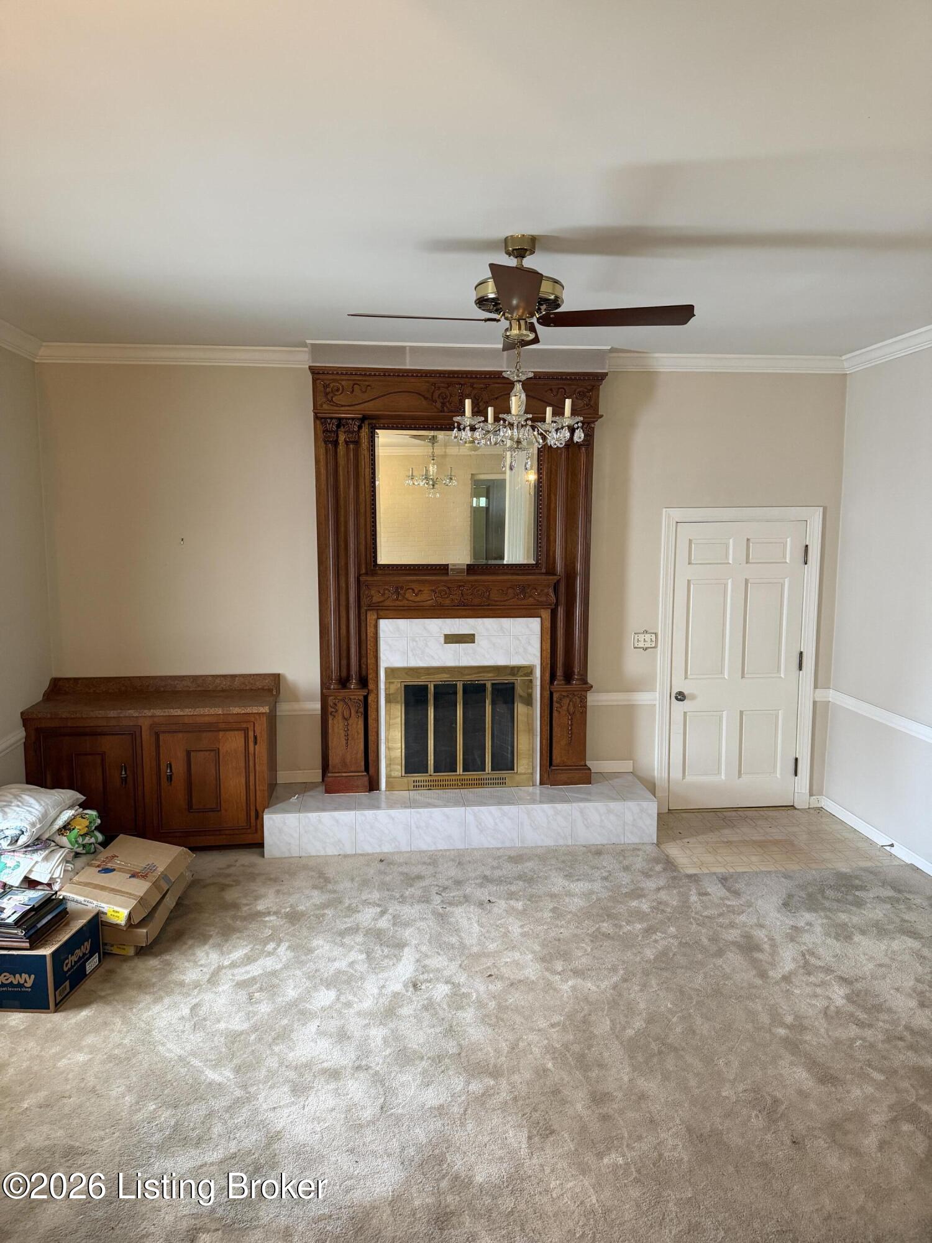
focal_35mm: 24
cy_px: 622
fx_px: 862
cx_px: 466
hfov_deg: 56.8
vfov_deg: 71.6
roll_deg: -0.9
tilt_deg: -7.7
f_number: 1.78
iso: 400
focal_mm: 6.76
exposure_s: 1/60
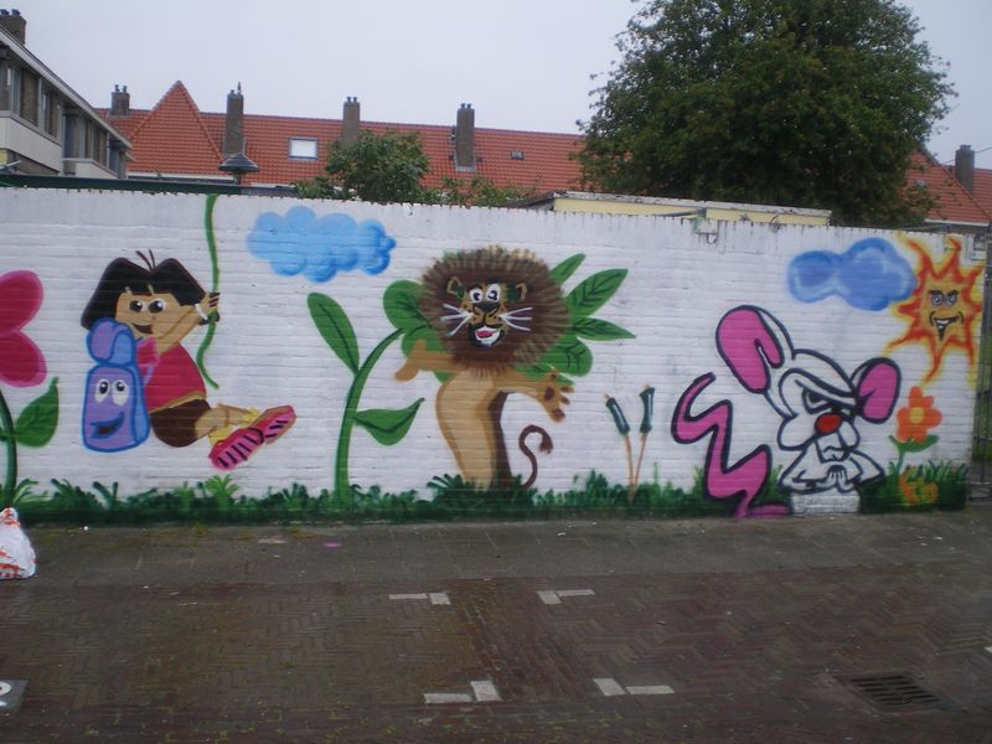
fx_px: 1089
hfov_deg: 49.0
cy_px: 372
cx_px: 496
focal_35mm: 38
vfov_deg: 37.7
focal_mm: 6.3
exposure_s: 1/60
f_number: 3.1
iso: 64
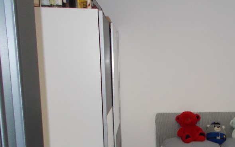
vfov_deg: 22.5
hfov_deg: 34.7
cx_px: 201
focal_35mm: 56
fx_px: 359
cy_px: 133
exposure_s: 1/25
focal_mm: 4.6
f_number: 3.2
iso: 200
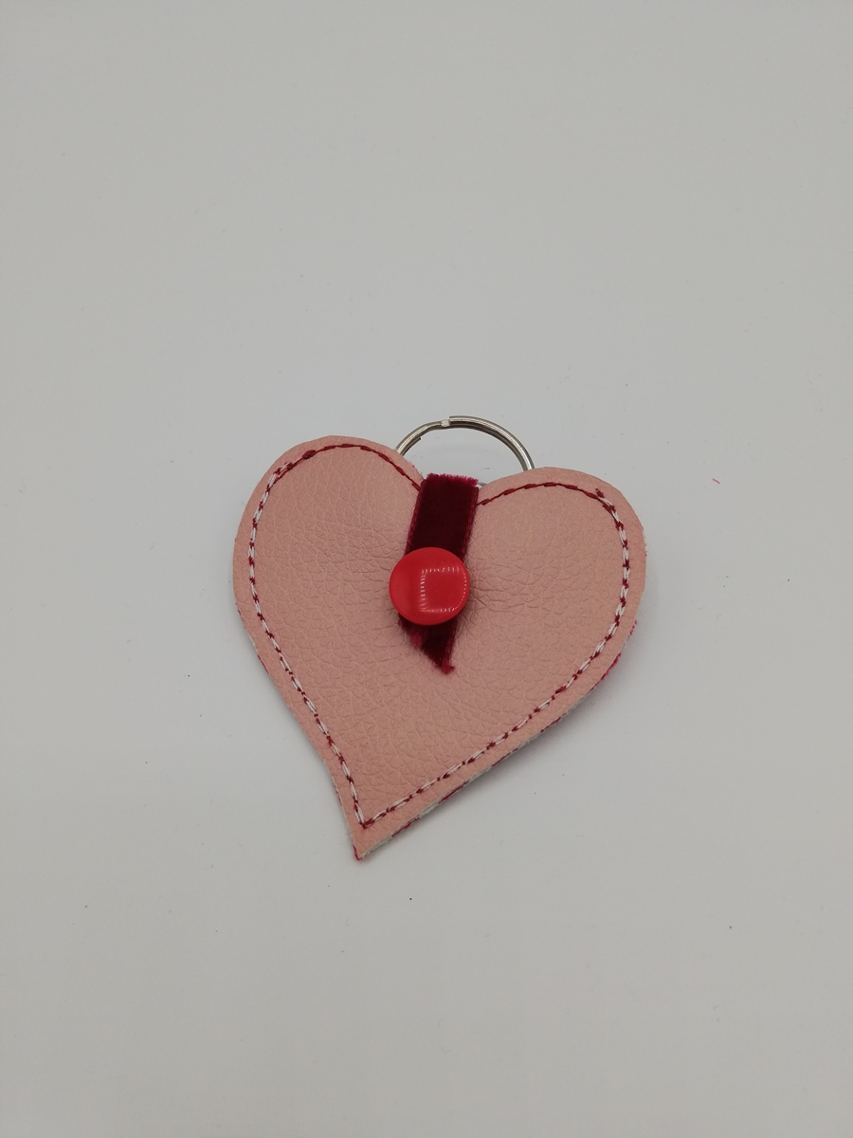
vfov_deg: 67.3
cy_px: 569
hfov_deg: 53.1
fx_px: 854
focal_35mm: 26
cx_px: 426
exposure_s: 1/610
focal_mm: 3.81
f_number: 2.2
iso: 50
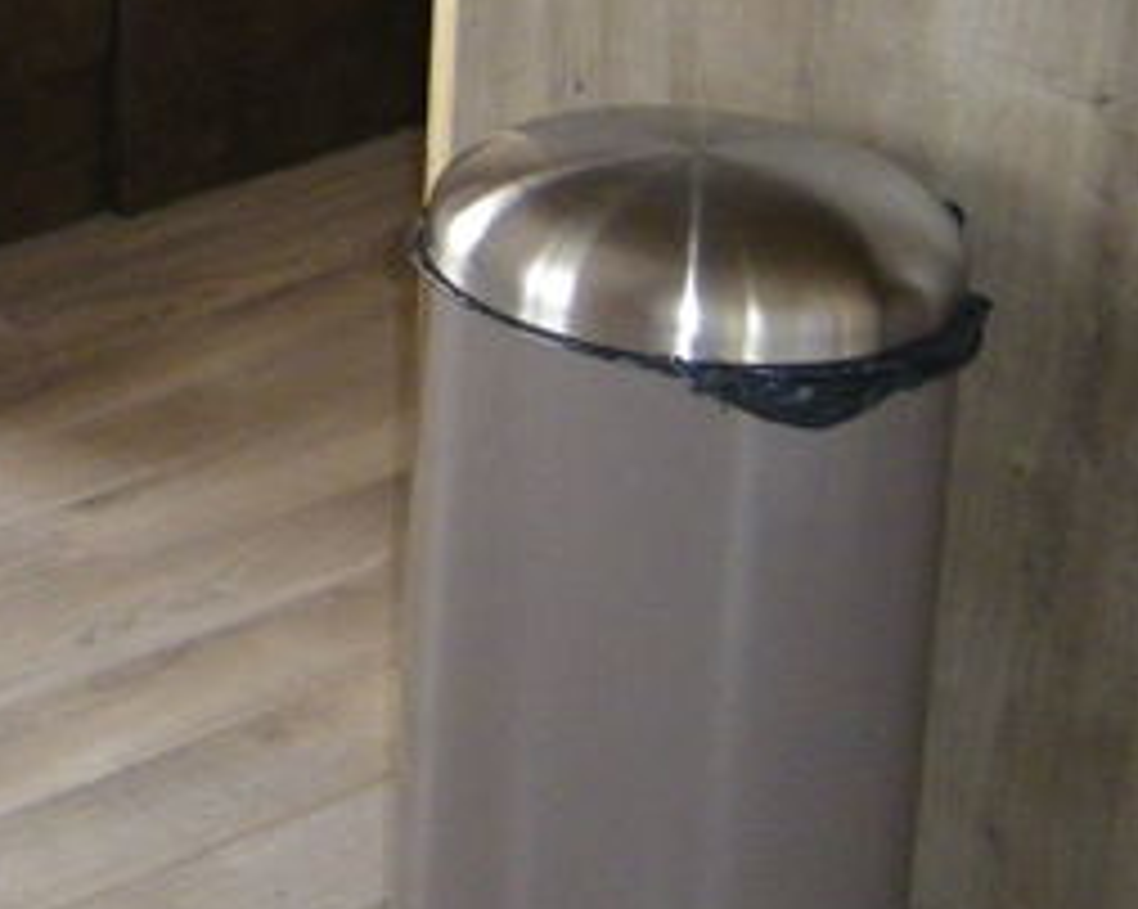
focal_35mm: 108
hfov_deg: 16.7
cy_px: -158
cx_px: -391
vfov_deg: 13.9
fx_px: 3635
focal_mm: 4.9
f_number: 2.6
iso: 400
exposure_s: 1/60
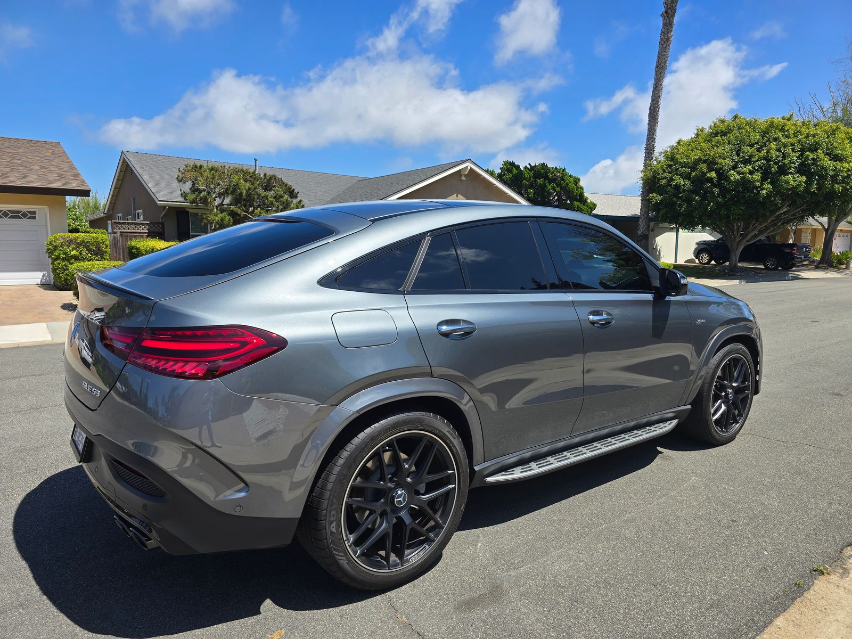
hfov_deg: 73.9
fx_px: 566
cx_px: 426
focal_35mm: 23
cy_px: 320
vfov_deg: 58.9
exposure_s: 1/761
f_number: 1.7
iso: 12
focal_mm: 6.3
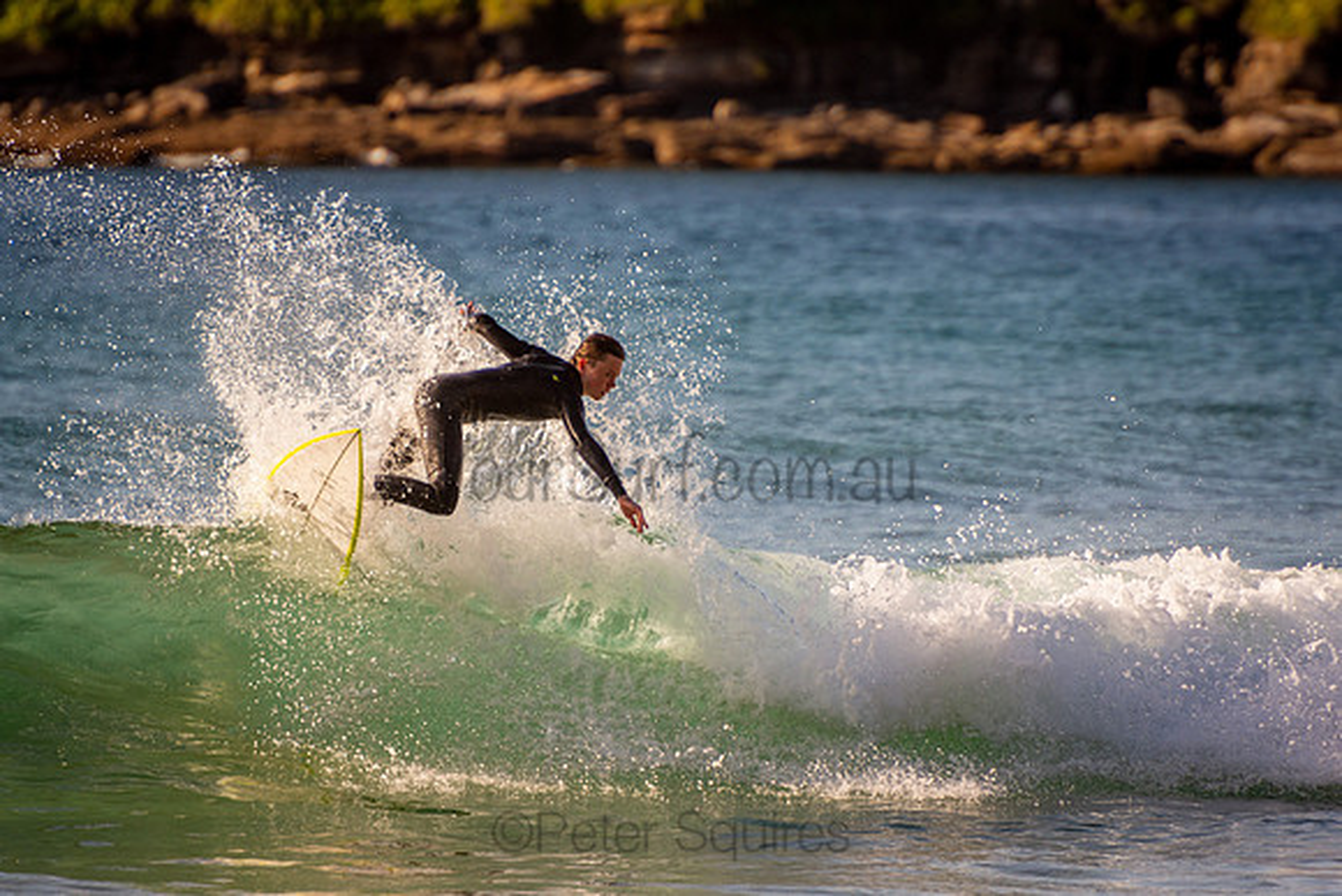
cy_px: 448
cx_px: 671
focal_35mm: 600
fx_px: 22371
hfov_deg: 3.4
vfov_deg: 2.3
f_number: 5.6
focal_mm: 400
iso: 560
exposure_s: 1/2000
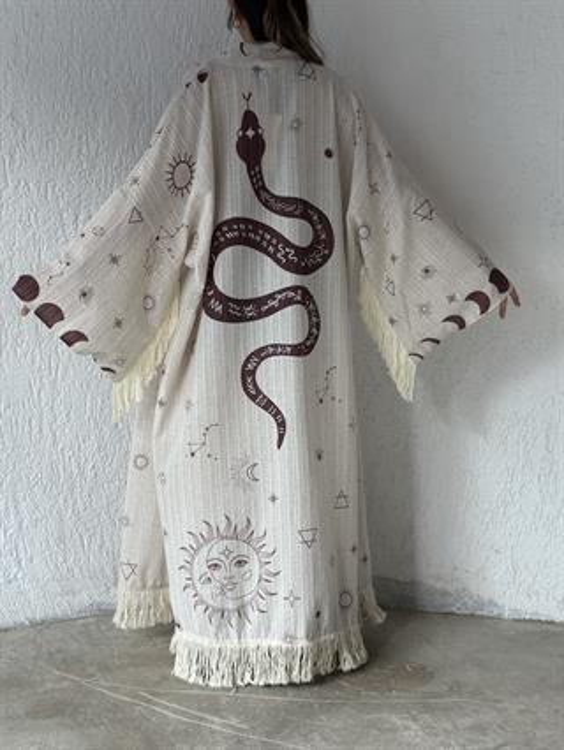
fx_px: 1042
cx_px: 282
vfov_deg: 39.6
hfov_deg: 30.3
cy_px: 375
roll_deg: -0.5
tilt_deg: -8.9
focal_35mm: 48
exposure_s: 1/149
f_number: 1.78
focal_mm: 6.86
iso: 100
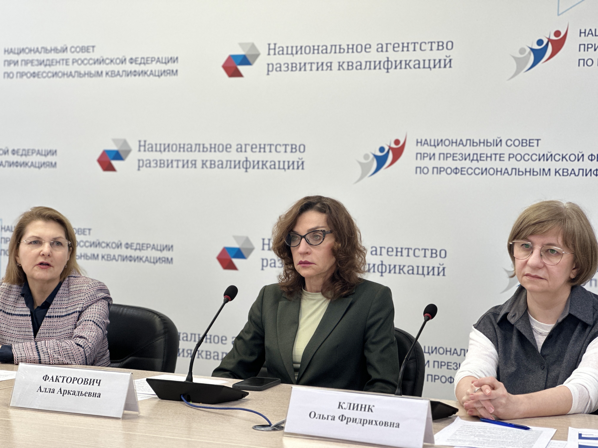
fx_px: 1330
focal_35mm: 77
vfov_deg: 19.1
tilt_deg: -0.1
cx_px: 299
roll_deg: -1.4
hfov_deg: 25.3
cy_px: 224
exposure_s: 1/40
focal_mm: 9
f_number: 2.8
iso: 125
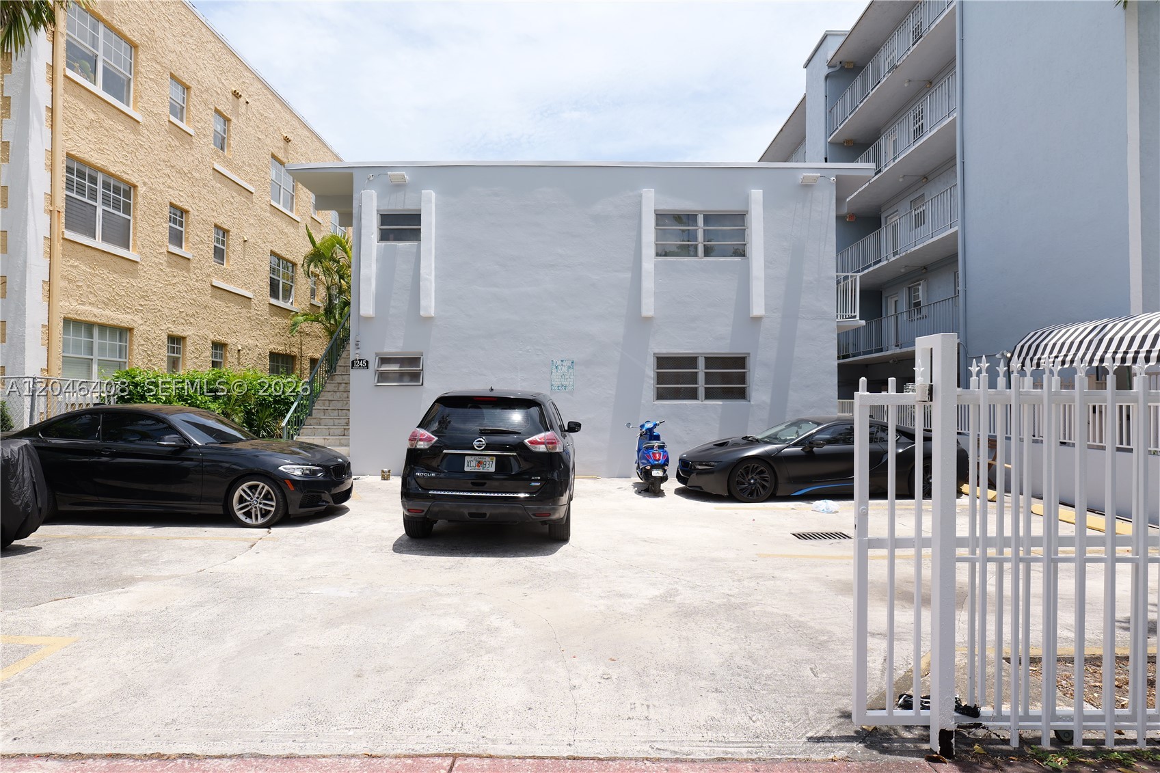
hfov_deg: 84.0
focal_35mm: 20
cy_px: 386
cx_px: 580
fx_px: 644
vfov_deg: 61.9
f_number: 6.3
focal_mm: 20
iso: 100
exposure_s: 1/320
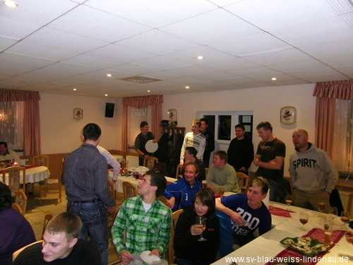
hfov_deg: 63.4
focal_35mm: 28
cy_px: 132
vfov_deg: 49.7
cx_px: 176
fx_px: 286
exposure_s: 1/30
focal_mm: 4.9
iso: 200
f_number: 2.6
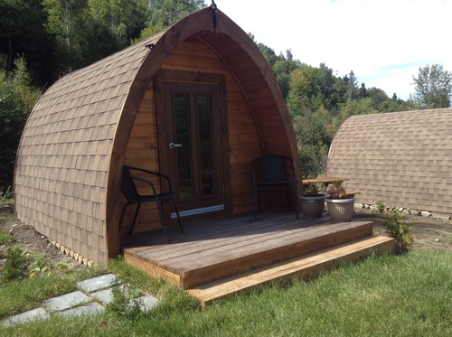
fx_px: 430
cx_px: 226
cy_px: 168
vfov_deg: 42.8
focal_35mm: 33
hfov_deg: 55.4
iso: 32
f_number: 2.4
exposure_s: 1/546
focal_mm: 3.3
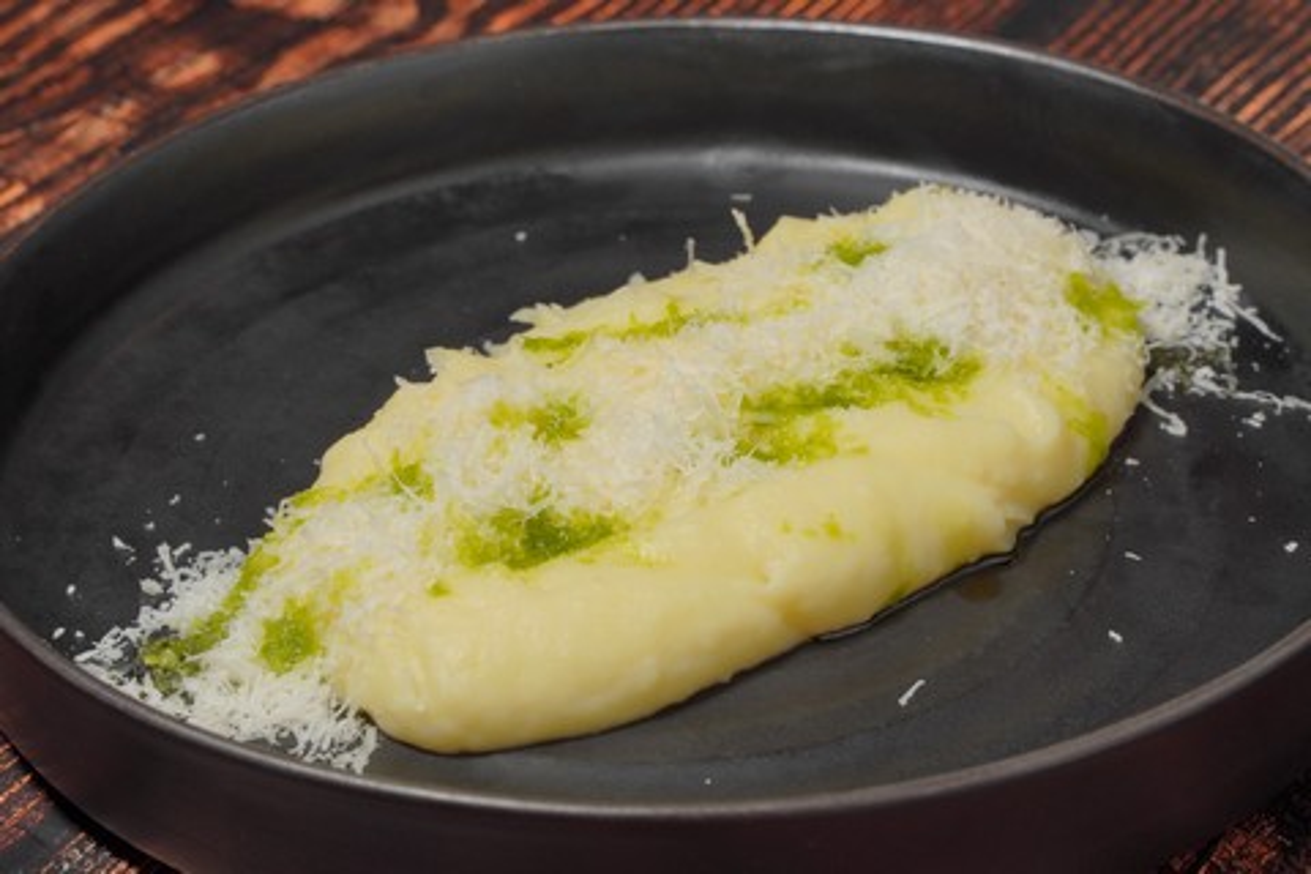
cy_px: 437
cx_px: 656
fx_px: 3550
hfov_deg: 20.9
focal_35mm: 98
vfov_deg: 14.0
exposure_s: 1/15
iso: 400
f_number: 11
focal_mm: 65
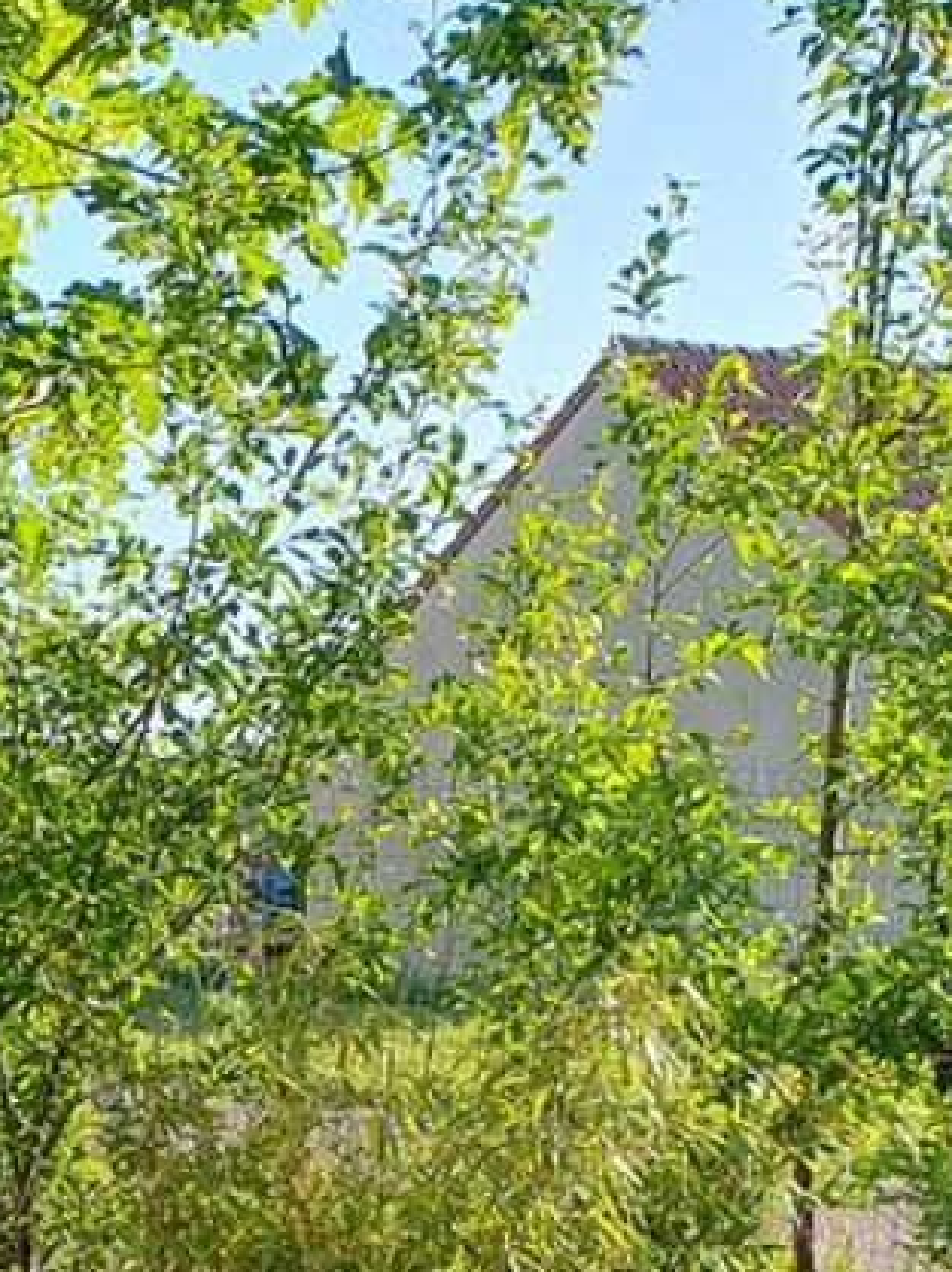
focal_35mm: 83
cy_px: 1520
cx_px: -116
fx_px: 3047
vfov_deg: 21.9
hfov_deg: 17.1
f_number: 2.4
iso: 50
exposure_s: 1/530
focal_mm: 4.32
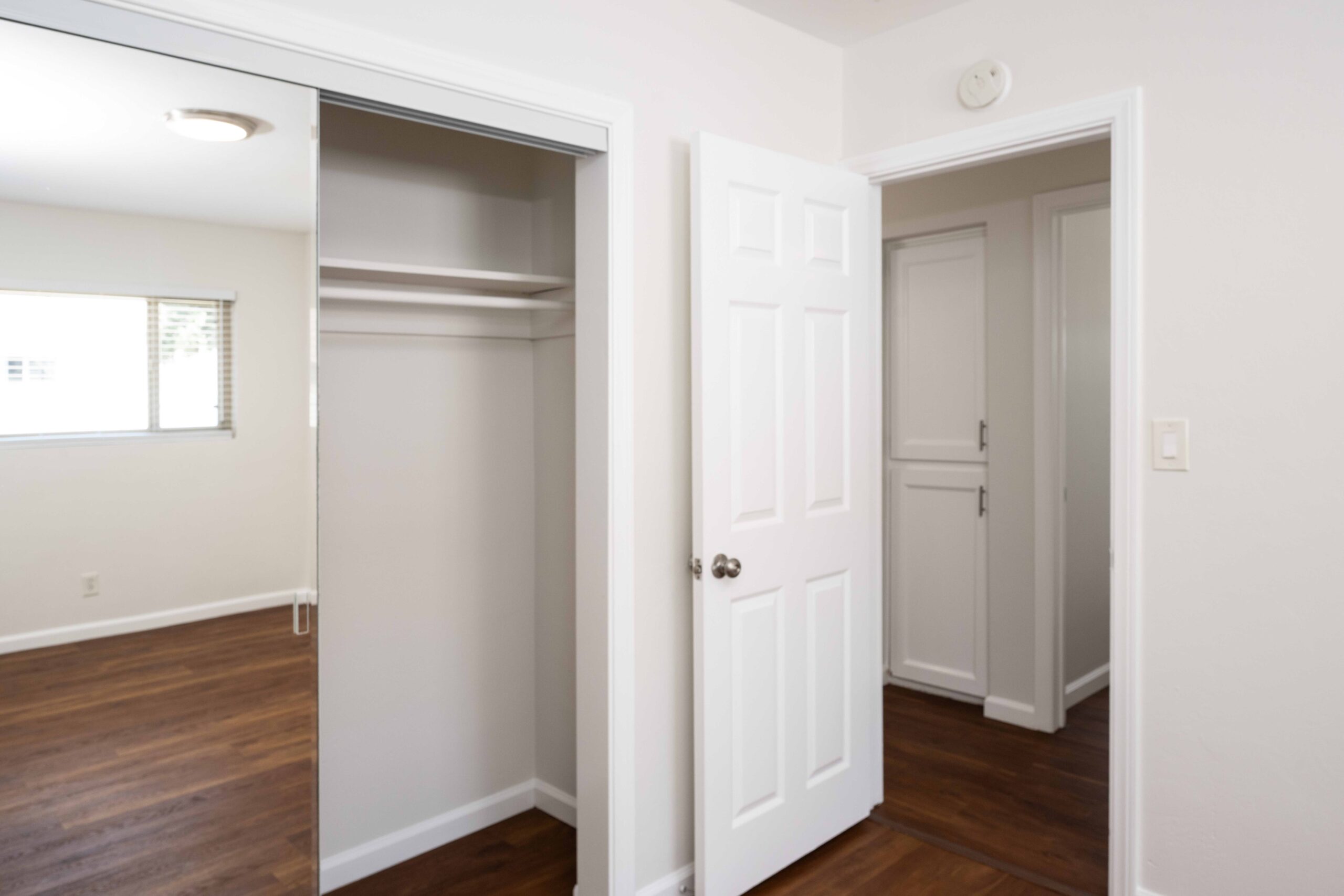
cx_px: 672
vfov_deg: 56.2
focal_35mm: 22
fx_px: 840
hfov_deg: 77.3
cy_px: 448
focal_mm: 22.5
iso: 400
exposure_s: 1/20
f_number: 8
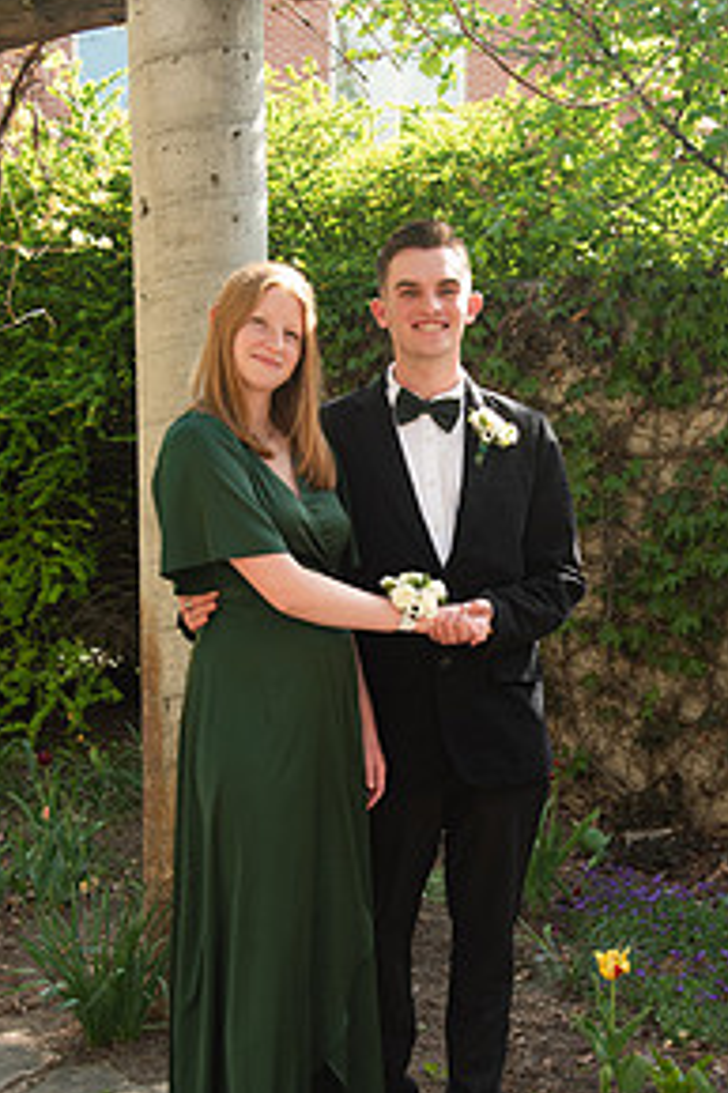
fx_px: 1792
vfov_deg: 33.9
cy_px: 607
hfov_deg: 23.0
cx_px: 404
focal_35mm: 59
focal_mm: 38
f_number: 5
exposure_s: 1/200
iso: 200
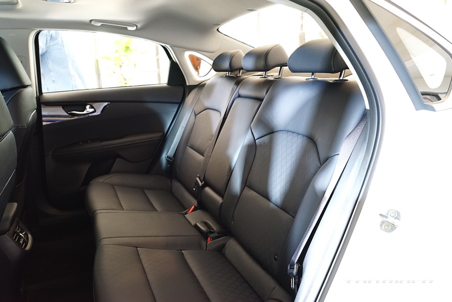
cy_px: 151
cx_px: 226
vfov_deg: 53.1
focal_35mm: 24
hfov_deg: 73.7
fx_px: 301
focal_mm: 24
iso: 6400
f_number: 4
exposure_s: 1/40
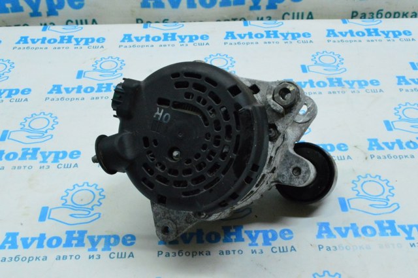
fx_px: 591
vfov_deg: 26.4
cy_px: 139
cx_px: 209
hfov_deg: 38.9
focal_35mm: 51
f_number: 29
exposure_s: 1/25
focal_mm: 34
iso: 6400
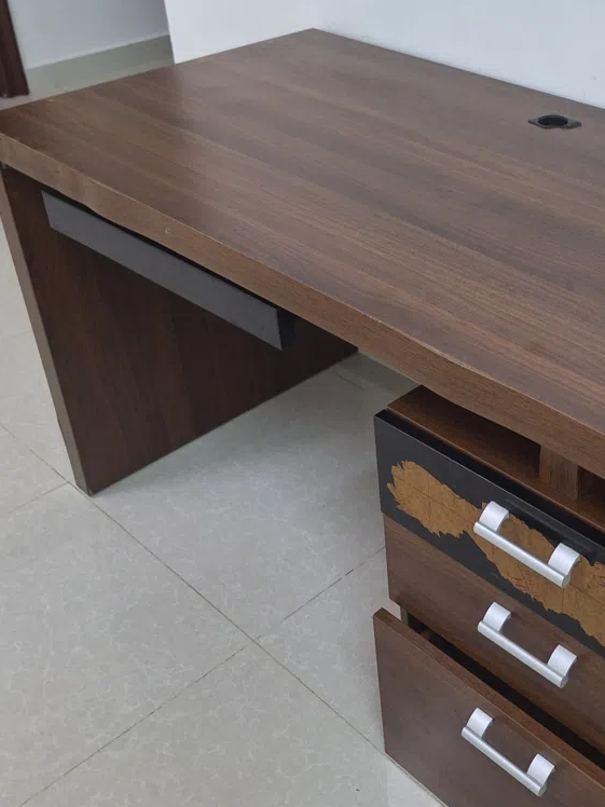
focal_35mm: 42
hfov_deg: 33.3
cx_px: 486
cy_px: 320
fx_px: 979
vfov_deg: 44.5
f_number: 1.8
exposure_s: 1/33
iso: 200
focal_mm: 5.54
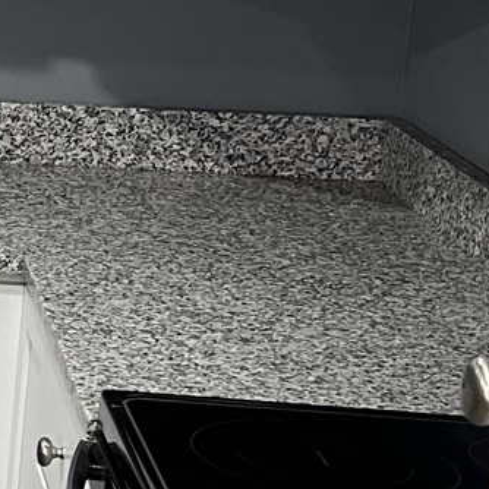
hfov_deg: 10.3
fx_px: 2253
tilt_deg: -12.6
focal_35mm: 141
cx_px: -766
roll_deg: -0.5
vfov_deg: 12.4
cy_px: 199
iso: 125
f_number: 1.5
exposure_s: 1/60
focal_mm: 5.7
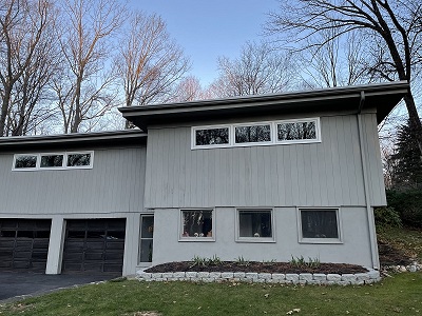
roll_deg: -0.4
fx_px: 317
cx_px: 211
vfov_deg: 53.1
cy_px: 158
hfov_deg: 67.3
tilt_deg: +12.8
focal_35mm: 26
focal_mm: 4.2
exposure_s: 1/207
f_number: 1.6
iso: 32
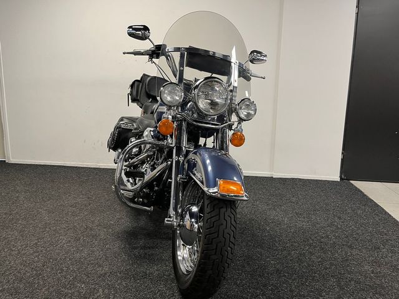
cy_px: 150
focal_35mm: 26
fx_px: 300
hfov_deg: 67.3
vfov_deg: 53.1
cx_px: 200
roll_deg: -0.7
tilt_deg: -9.5
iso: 100
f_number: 1.6
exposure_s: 1/50
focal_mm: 5.1
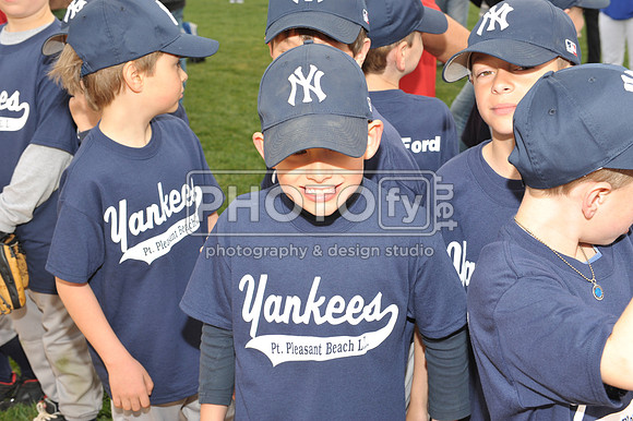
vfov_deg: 27.0
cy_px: 210
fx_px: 879
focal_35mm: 50
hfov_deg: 39.6
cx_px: 316
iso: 400
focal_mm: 50
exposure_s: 1/250
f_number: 8
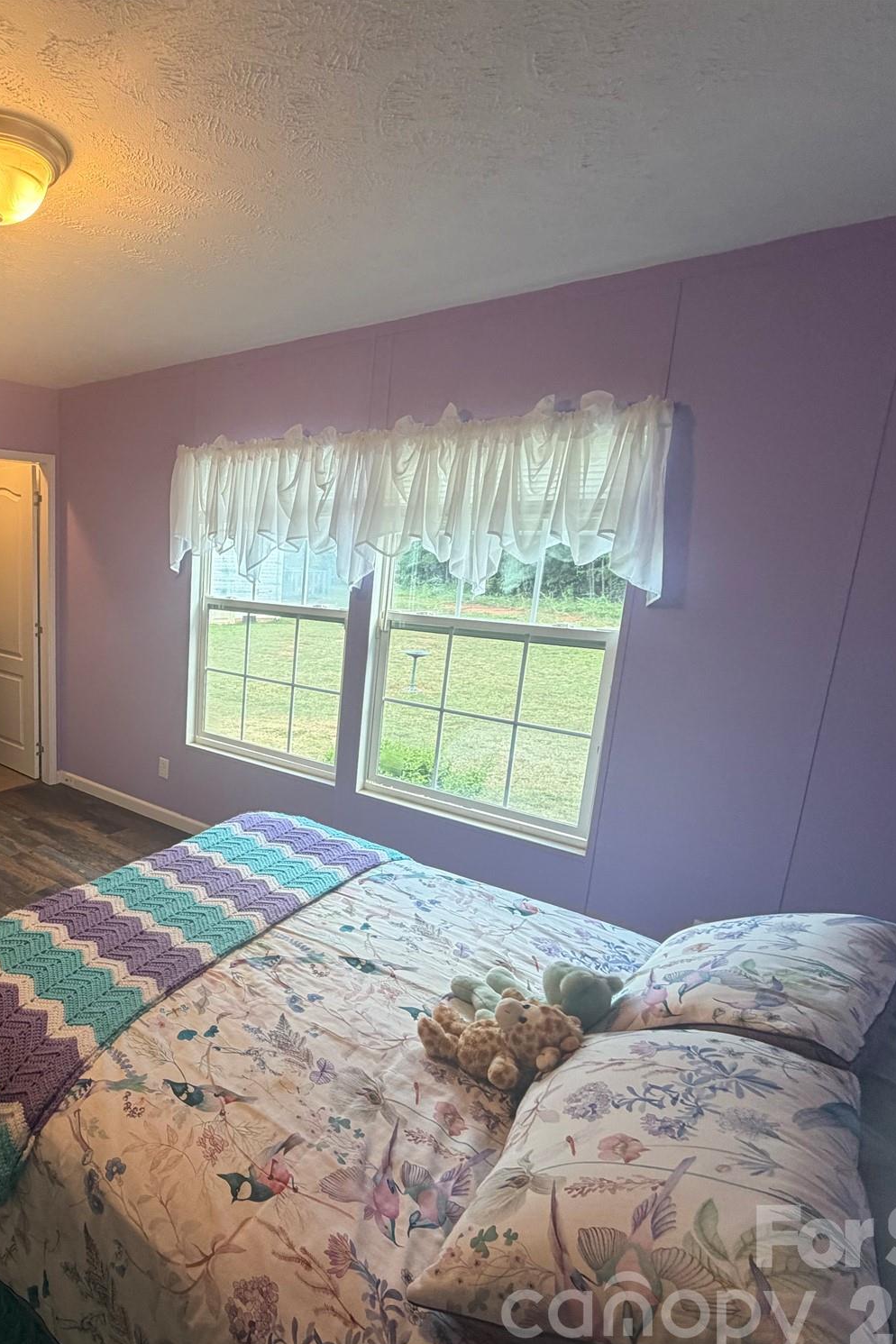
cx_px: 121
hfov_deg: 55.3
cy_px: 690
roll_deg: -0.3
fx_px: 747
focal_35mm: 20
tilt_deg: -9.3
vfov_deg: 84.0
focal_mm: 2.22
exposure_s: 1/60
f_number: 2.2
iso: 200
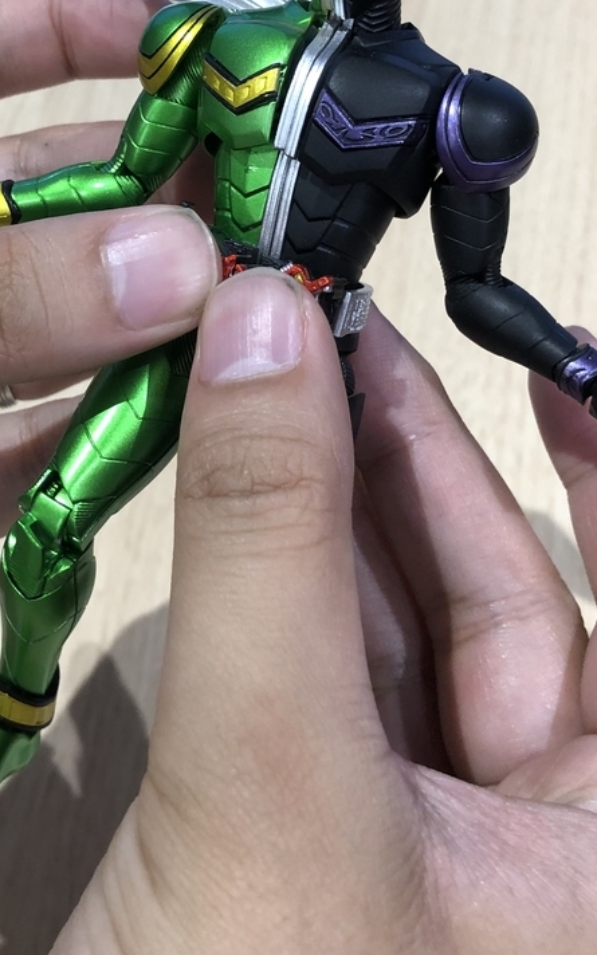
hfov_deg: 25.7
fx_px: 1302
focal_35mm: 50
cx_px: 220
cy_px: 350
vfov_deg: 40.0
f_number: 1.8
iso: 32
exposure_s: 1/25
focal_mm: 3.99
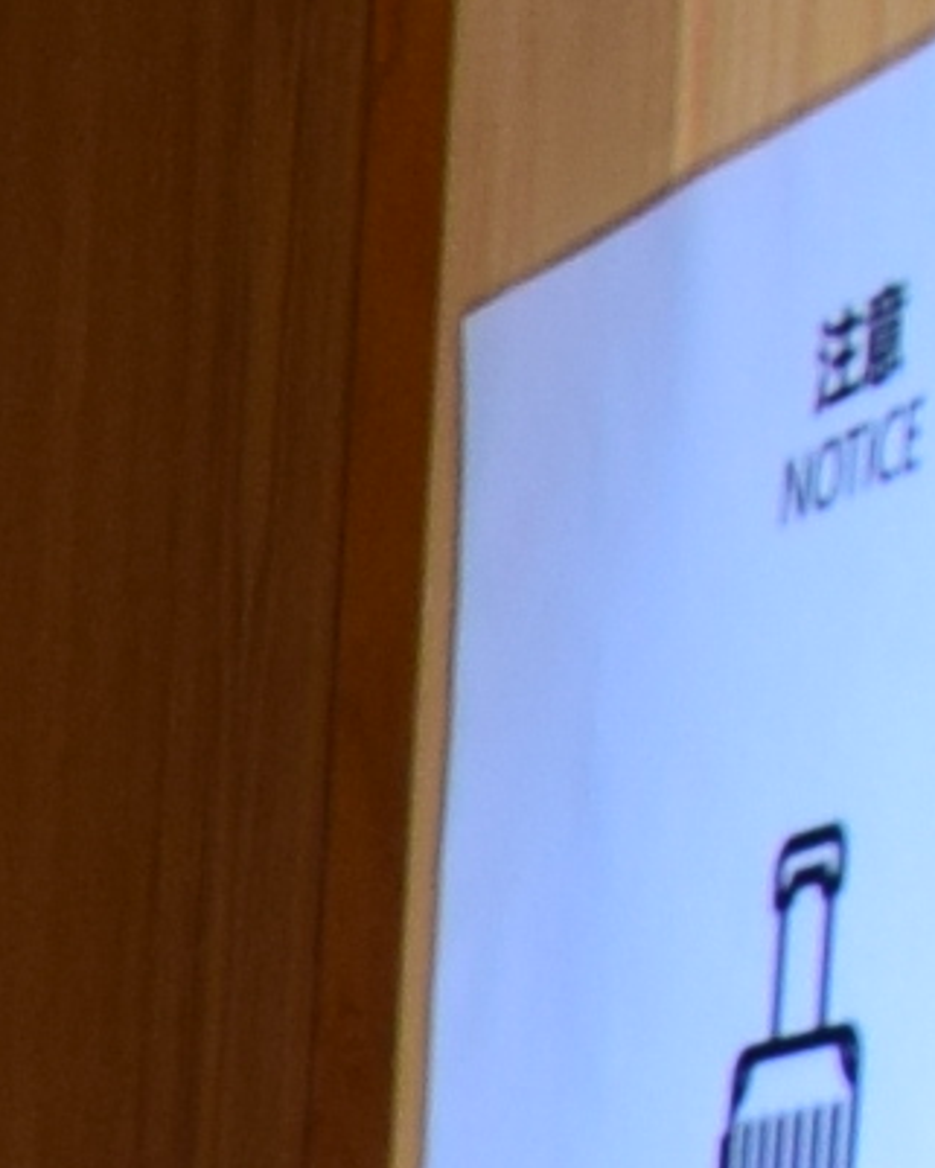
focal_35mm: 158
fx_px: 5463
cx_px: -2898
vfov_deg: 10.9
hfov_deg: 7.1
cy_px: 2520
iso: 400
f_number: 6.7
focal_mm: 10
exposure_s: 1/30
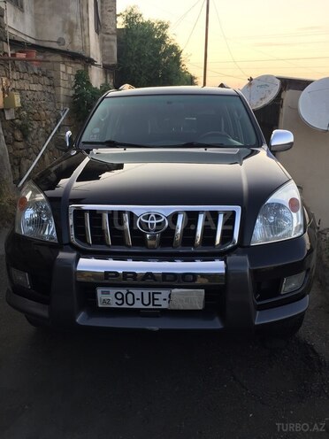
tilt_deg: -17.3
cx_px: 164
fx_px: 367
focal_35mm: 29
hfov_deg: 48.2
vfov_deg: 61.7
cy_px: 220
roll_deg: +0.5
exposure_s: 1/100
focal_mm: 4.15
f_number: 2.2
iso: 32
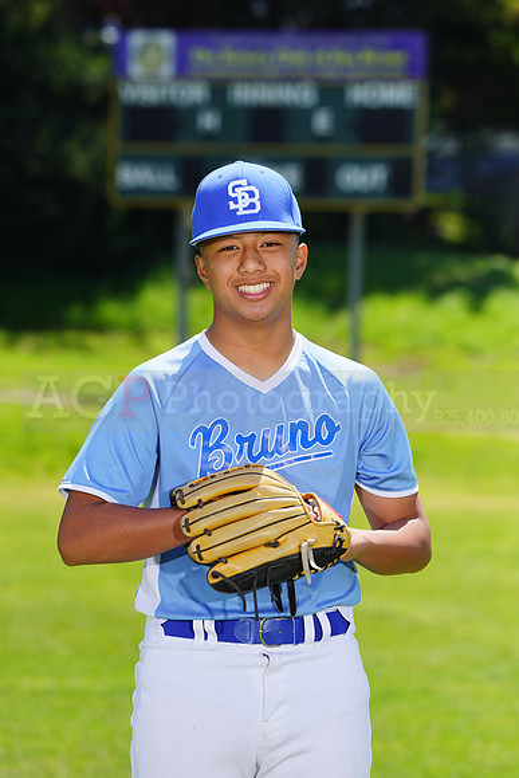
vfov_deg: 8.8
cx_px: 260
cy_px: 389
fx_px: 5078
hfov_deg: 5.9
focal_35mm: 235
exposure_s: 1/250
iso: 100
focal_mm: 235
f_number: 8
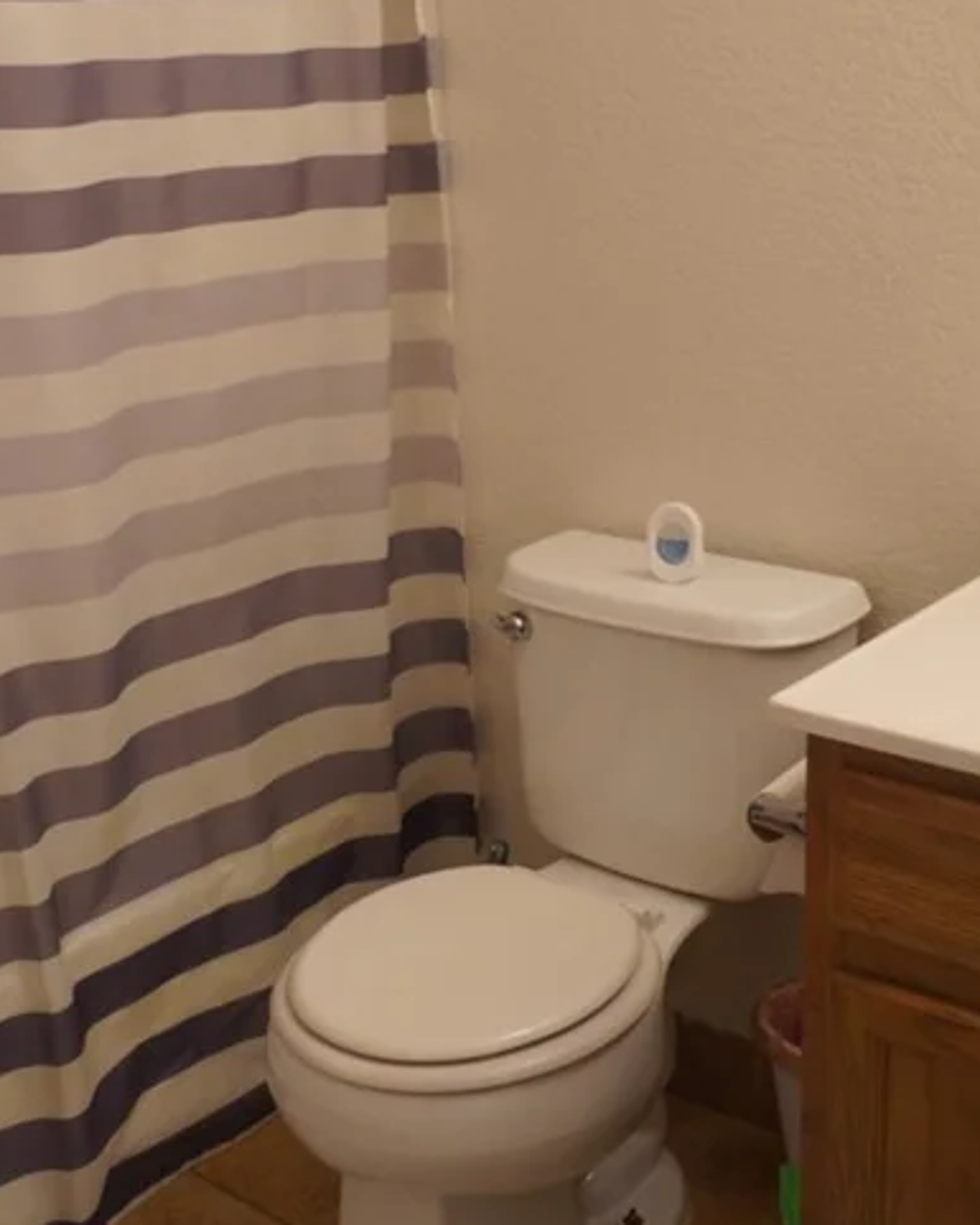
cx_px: 456
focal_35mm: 48
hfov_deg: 31.4
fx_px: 1740
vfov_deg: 38.6
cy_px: 481
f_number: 10
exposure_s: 1/30
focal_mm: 16
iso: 800
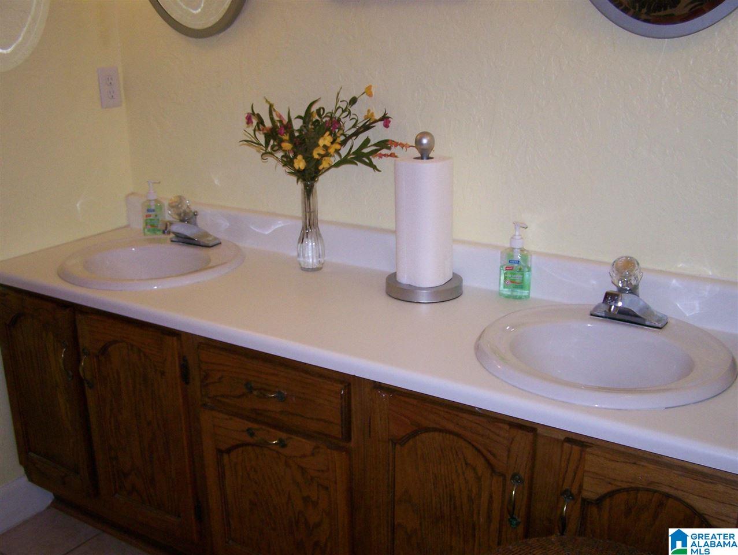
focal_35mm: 38
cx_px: 369
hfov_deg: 48.9
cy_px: 278
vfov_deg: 37.8
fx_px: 811
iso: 160
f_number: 2.8
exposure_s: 1/60
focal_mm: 6.3
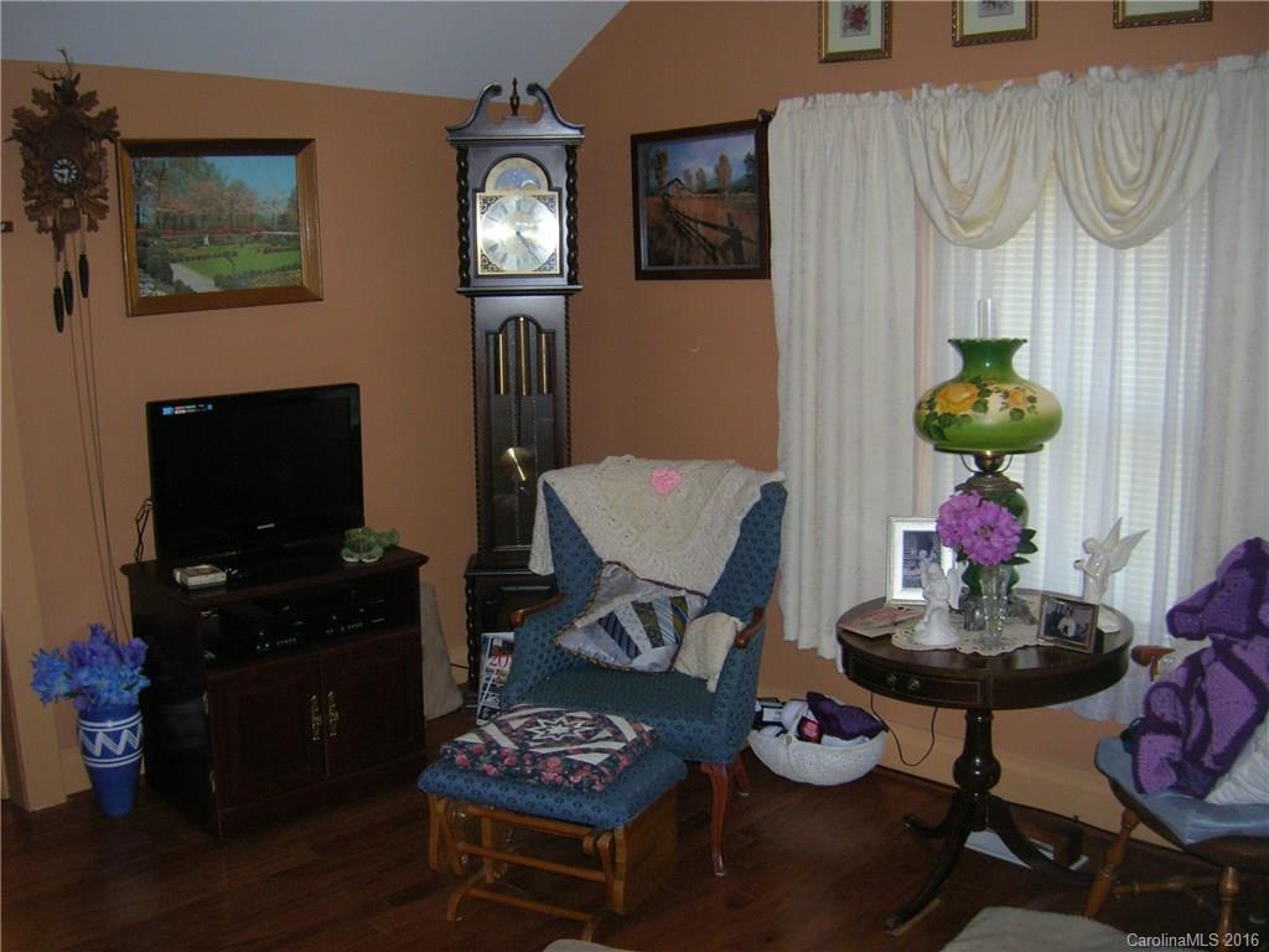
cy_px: 476
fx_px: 1246
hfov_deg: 54.0
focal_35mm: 34
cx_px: 634
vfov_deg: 41.8
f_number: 2.9
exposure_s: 1/60.1
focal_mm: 5.7
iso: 129
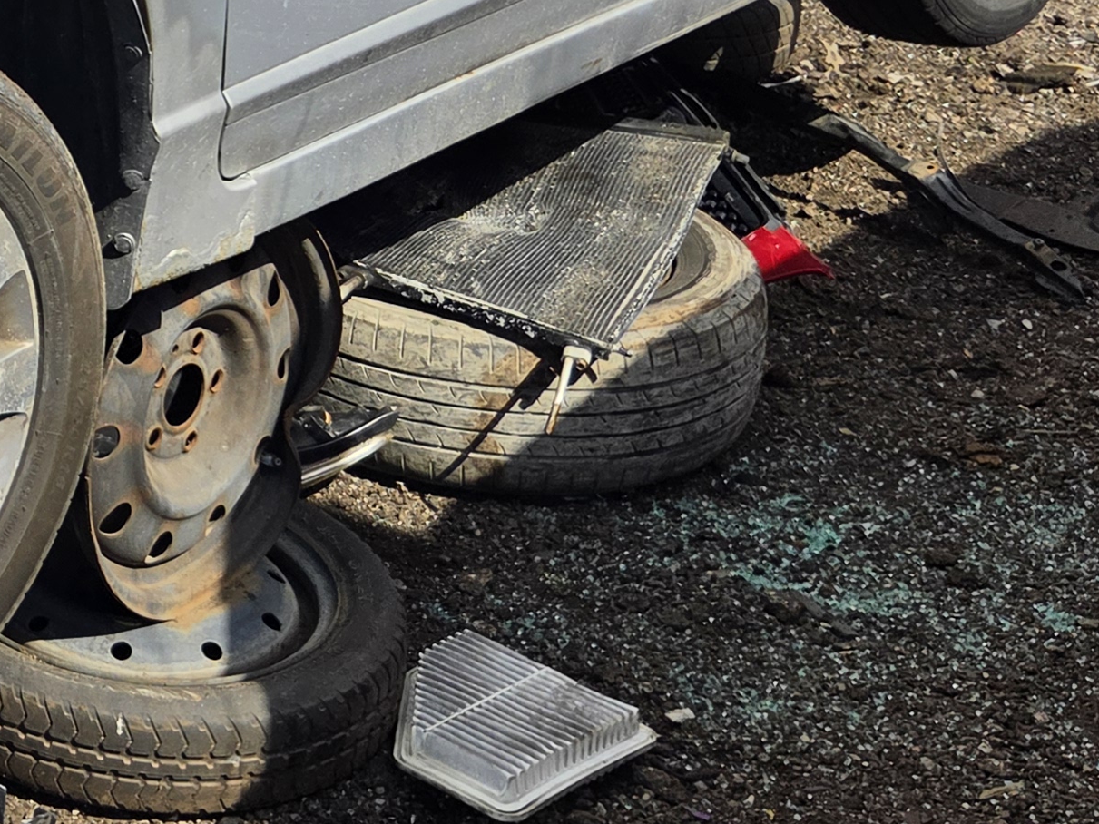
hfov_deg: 22.9
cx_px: -316
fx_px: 2413
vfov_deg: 18.6
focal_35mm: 76
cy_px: -92
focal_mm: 5.4
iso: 80
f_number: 1.8
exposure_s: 1/5002
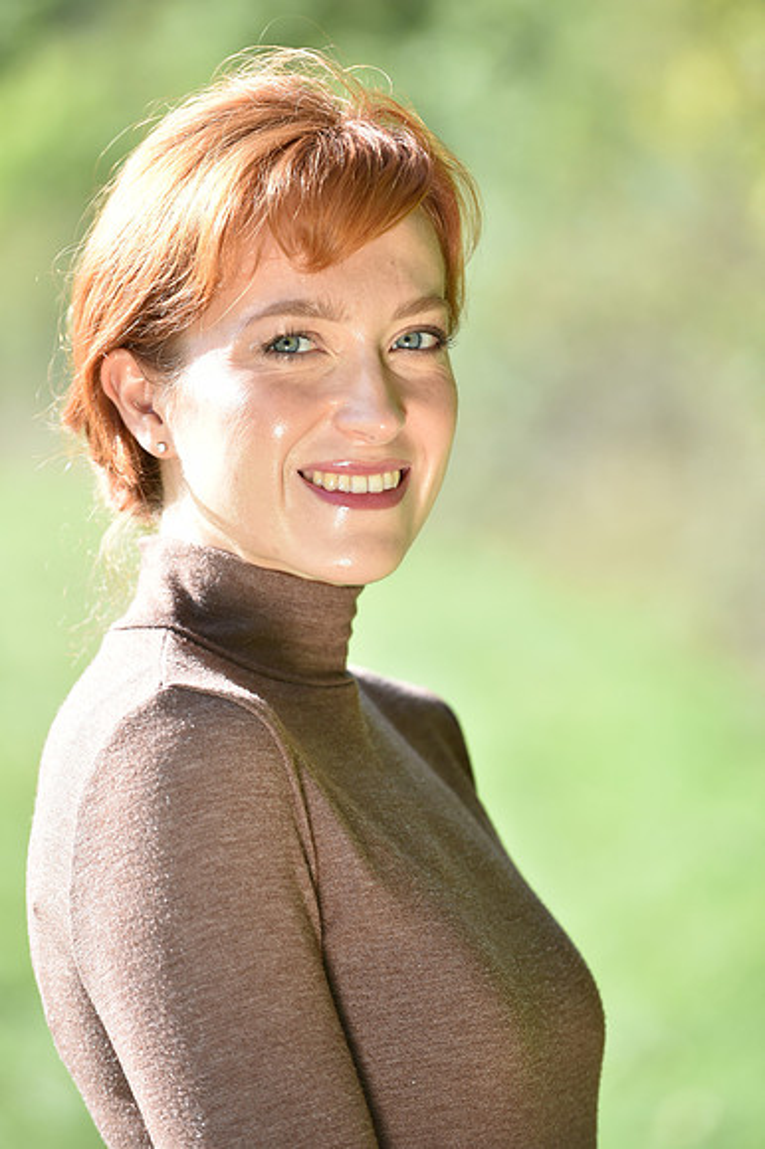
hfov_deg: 6.9
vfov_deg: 10.3
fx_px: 6382
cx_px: 382
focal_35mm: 200
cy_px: 574
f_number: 4
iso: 1000
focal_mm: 200
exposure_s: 1/1600
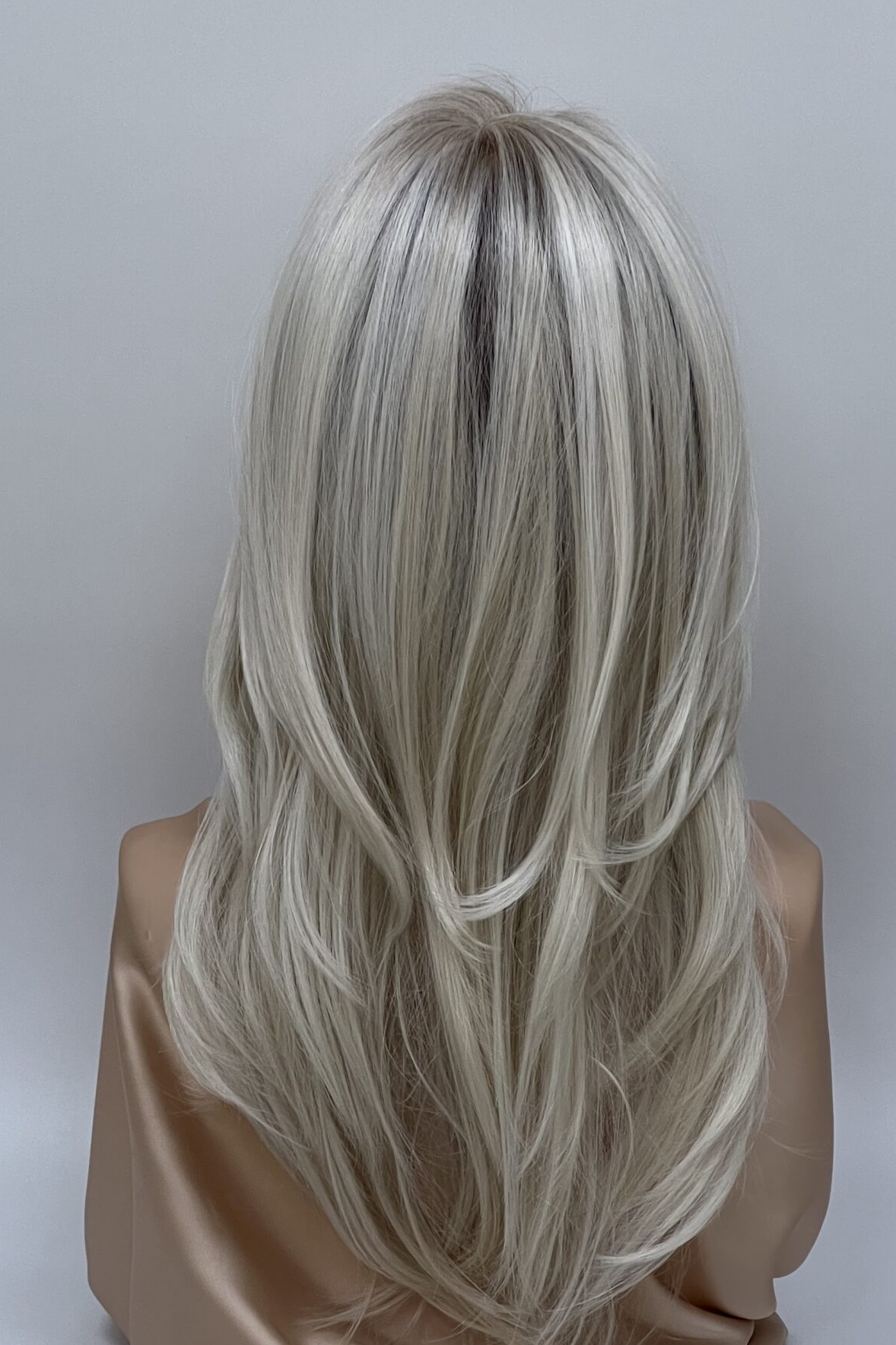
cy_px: 671
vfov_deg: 17.6
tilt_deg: -12.6
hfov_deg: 11.8
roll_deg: -0.3
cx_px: 471
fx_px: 4330
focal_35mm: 116
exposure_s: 1/100
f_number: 2.8
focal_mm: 9
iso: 125
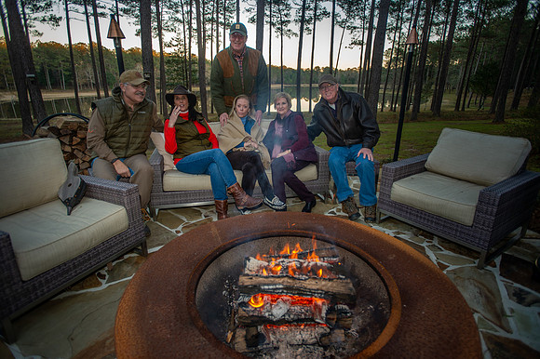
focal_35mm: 20
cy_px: 180
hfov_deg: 84.0
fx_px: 300
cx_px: 270
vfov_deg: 61.9
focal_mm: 20
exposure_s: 1/60
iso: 160
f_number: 2.8
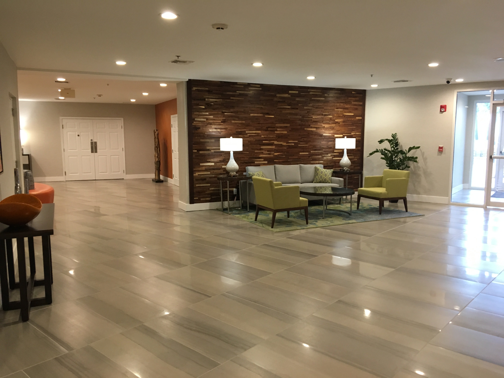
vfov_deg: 48.2
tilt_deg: -7.9
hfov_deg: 61.7
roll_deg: +0.7
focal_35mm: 29
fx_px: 422
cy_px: 189
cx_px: 252
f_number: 2.2
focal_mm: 4.15
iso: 100
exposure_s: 1/30
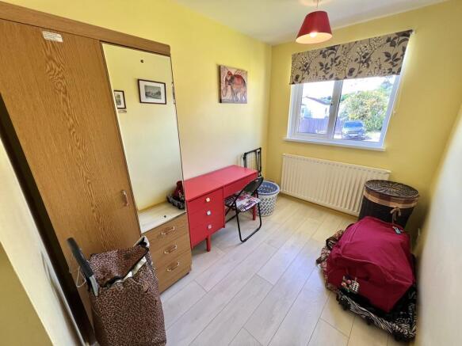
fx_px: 173
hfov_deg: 106.2
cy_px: 173
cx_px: 231
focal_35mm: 13
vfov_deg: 89.9
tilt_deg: -19.5
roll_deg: +1.1
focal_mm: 1.57
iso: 50
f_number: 1.8
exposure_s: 1/99
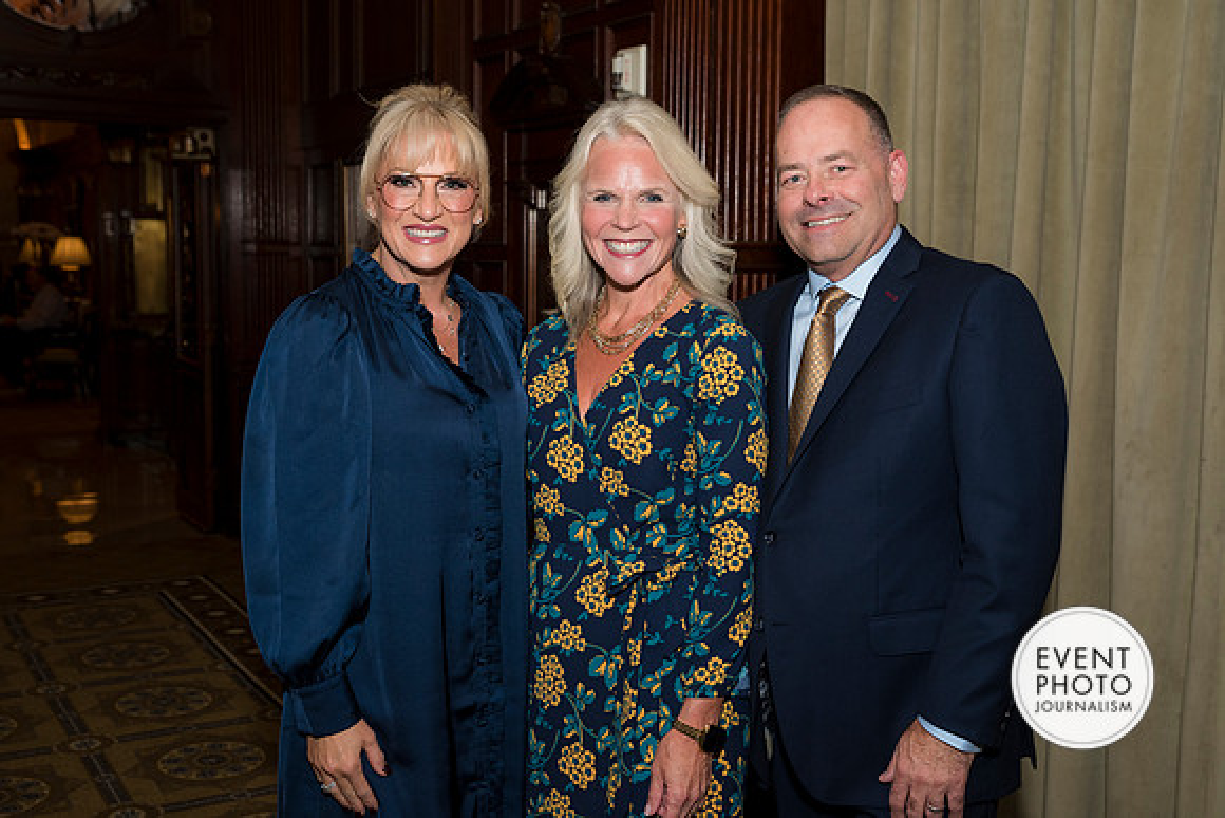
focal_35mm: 42
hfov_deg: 46.4
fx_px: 1429
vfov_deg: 31.9
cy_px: 409
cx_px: 612
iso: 800
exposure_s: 1/125
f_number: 5.6
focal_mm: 42
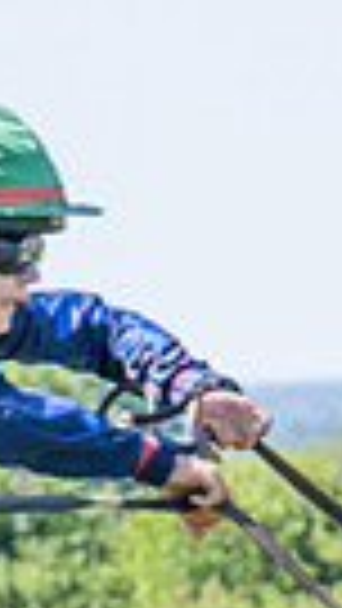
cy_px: 896
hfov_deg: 2.0
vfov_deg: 3.5
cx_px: -83
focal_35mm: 617
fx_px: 9941
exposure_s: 1/1600
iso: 200
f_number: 2.8
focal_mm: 79
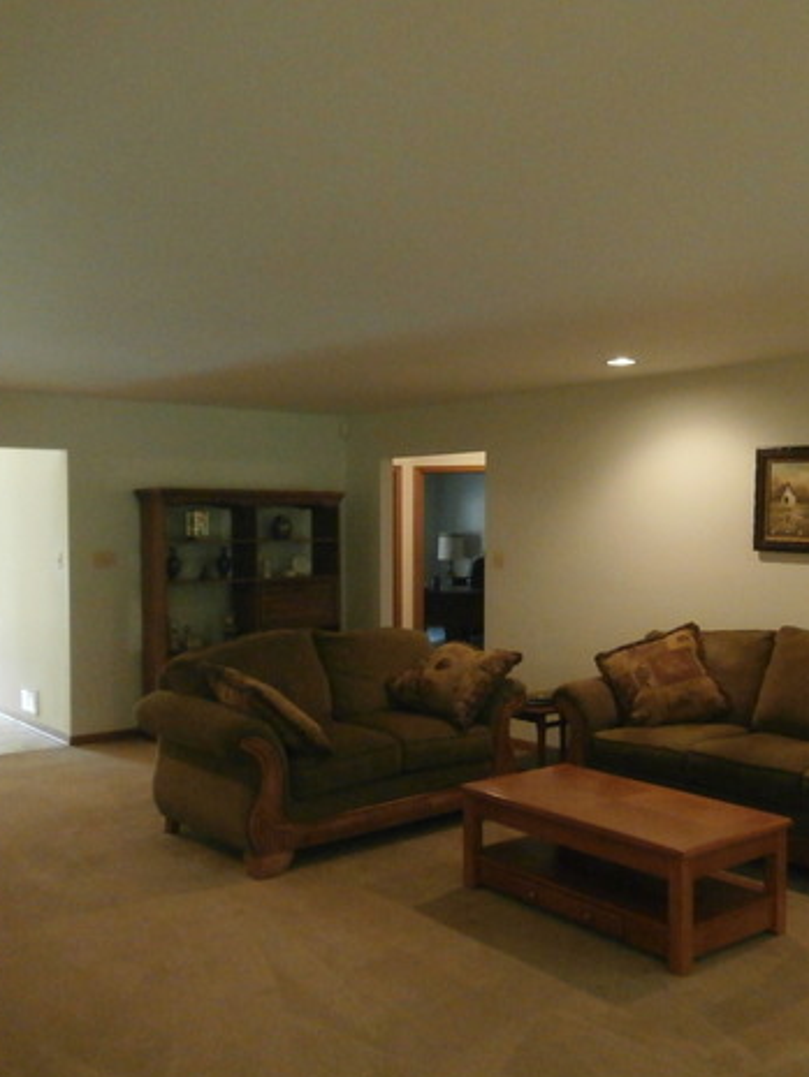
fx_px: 1028
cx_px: 447
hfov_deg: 42.9
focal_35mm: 33
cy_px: 554
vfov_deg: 55.3
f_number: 3
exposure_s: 1/30
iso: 800
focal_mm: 4.2
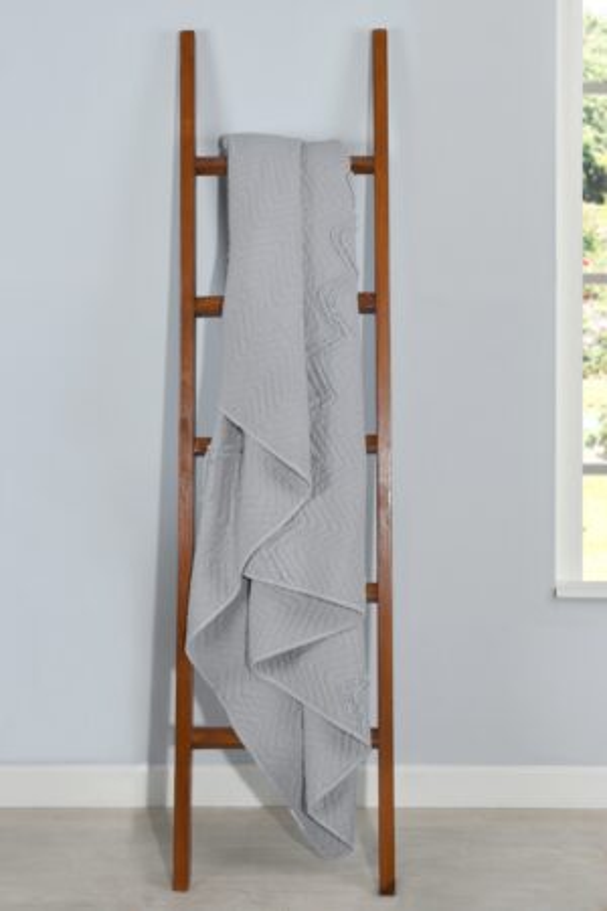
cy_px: 456
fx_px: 1012
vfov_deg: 48.5
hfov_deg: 33.4
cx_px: 304
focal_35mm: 40
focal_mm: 40
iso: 125
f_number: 20
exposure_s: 1/160
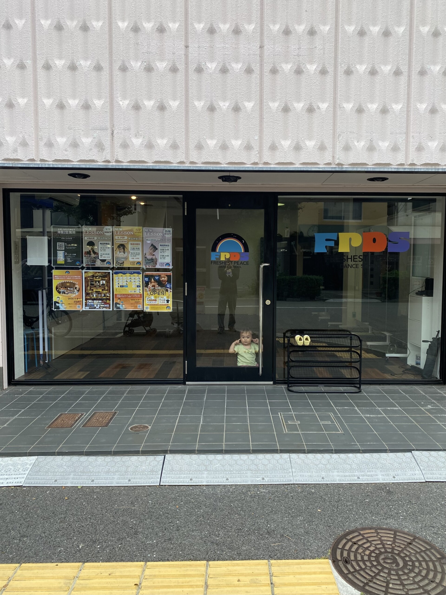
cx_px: 223
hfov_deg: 53.1
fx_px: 447
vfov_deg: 67.3
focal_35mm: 26
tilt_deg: -3.6
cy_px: 298
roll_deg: -0.6
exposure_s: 1/420
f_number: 1.8
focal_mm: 4.25
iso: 32
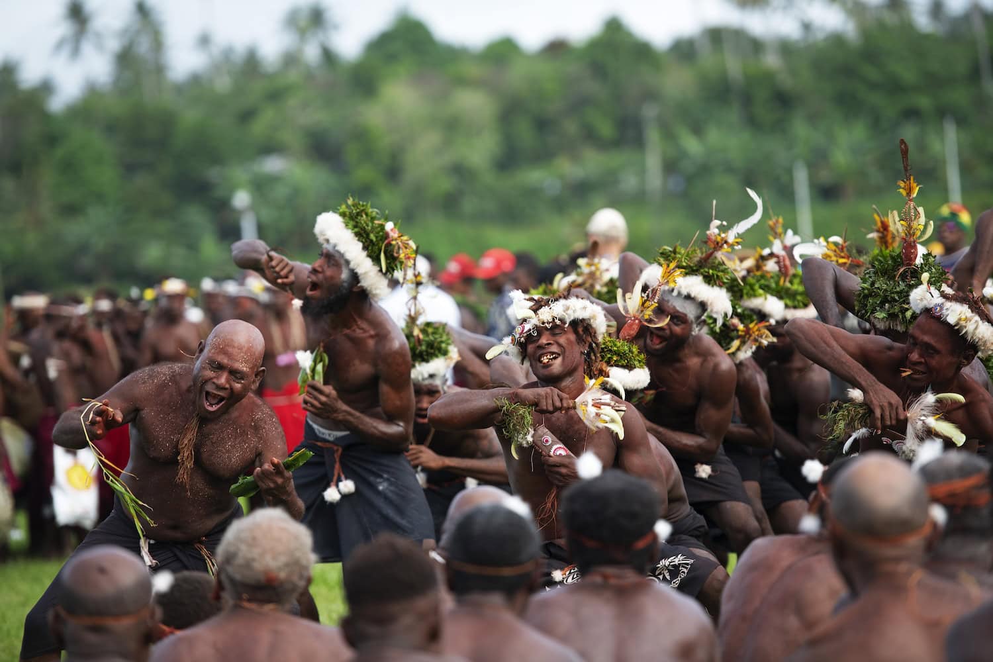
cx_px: 496
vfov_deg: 7.8
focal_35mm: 175
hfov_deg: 11.7
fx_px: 4827
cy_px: 331
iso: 200
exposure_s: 1/500
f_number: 3.5
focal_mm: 175
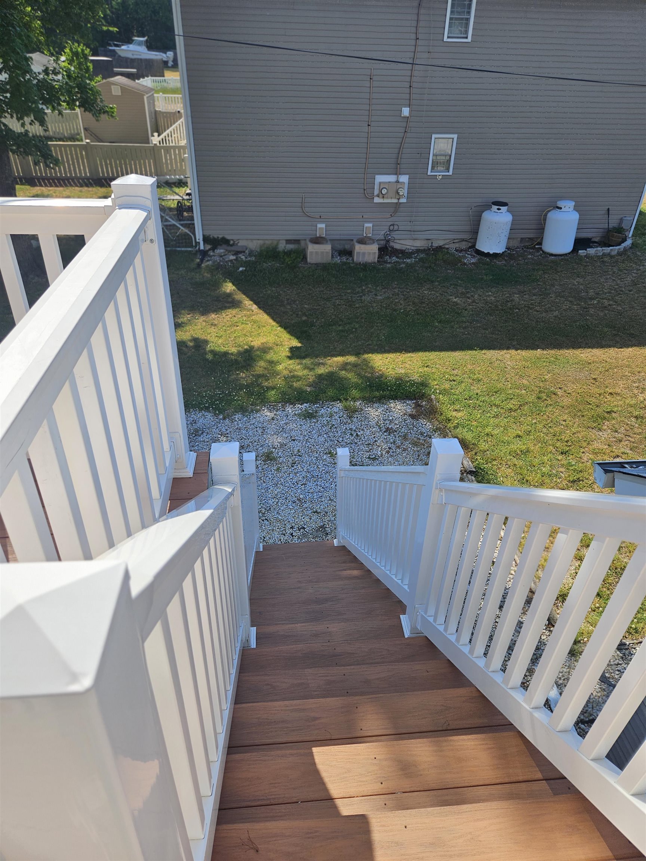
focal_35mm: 23
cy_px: 430
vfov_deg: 73.9
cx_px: 323
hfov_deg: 58.9
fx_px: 572
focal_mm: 5.4
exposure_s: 1/1550
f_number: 1.8
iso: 25
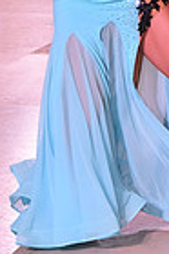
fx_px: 1814
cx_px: 263
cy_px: -98
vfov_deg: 7.9
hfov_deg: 5.3
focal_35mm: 257
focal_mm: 62
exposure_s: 1/320
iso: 2500
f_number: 6.3
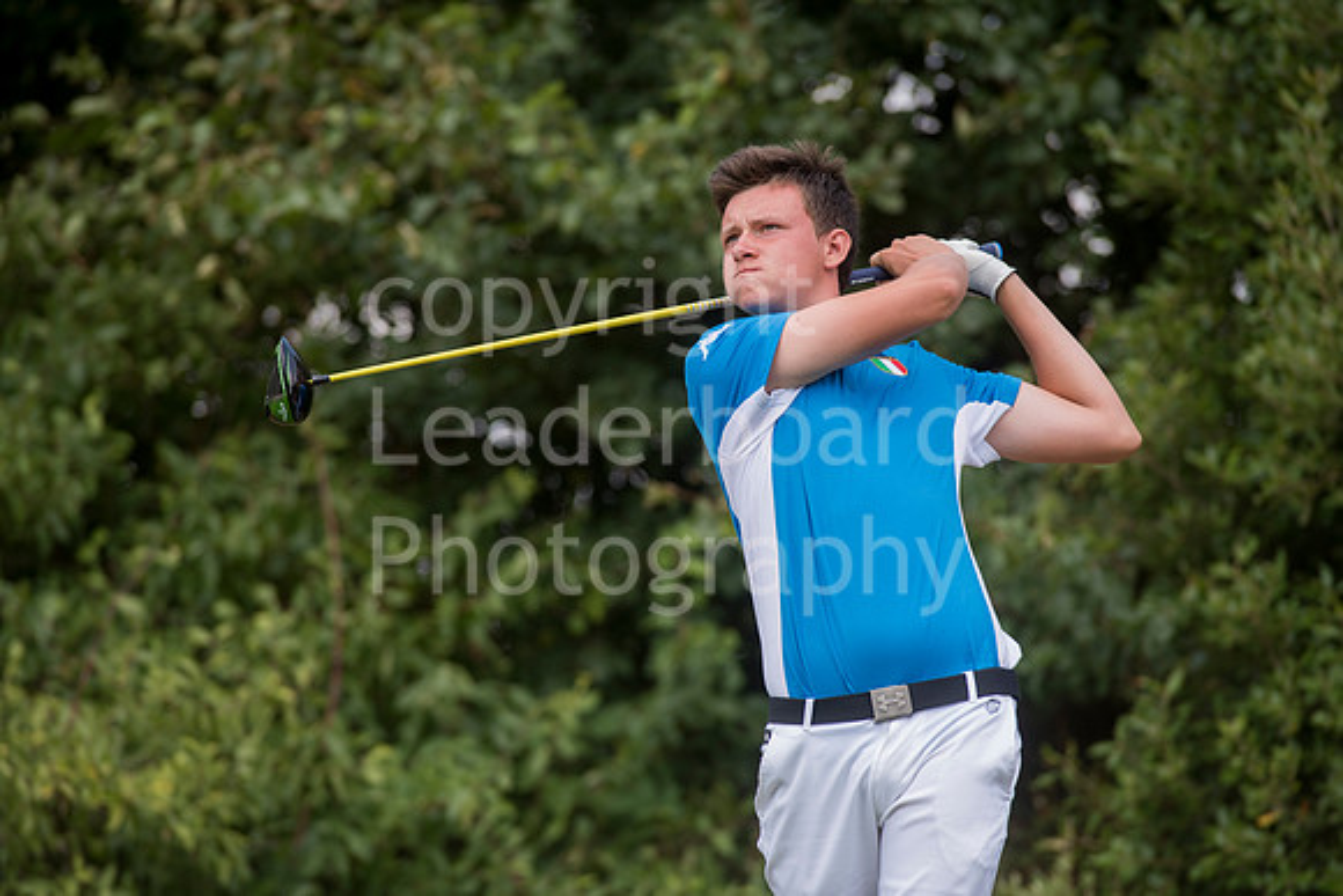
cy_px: 448
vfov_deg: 4.6
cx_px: 672
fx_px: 11194
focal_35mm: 300
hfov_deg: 6.9
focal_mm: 300
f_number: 5
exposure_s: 1/1600
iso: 320
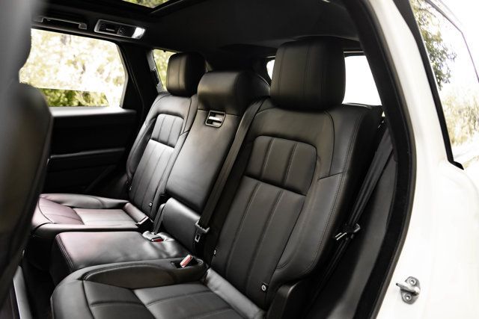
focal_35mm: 24
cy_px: 160
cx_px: 240
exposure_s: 1/200
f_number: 2.8
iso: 500
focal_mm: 24
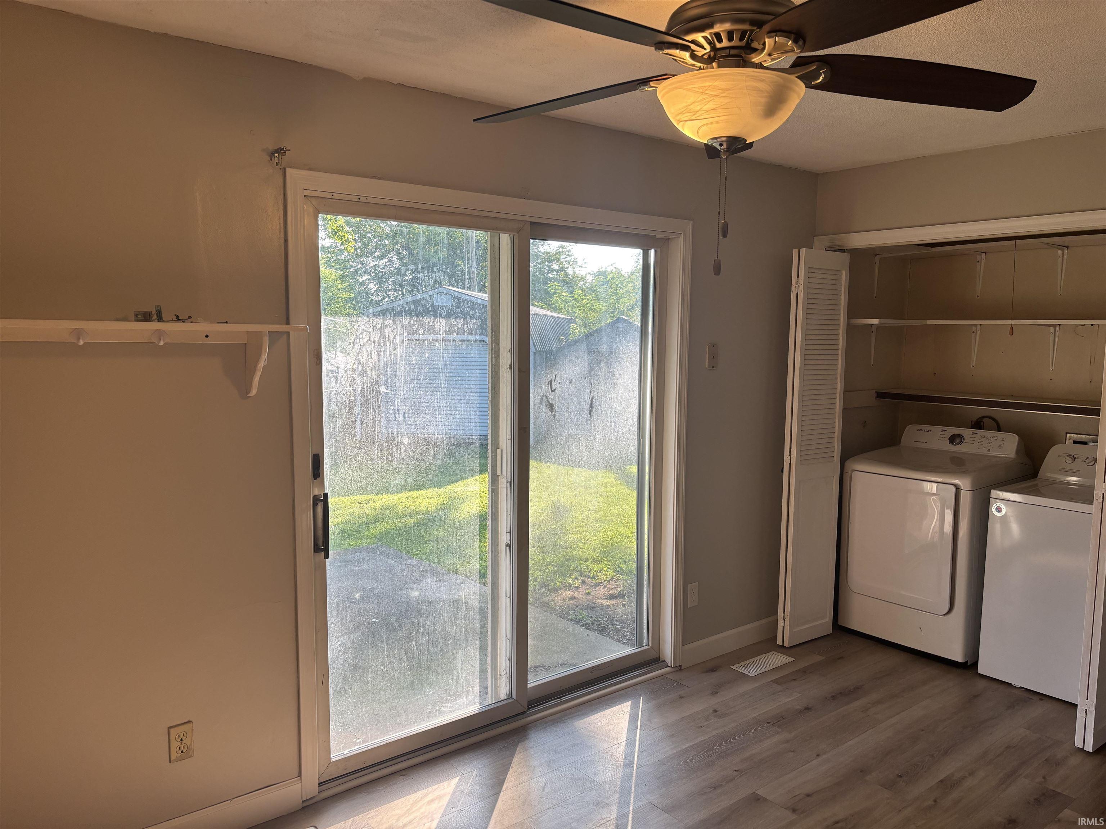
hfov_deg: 67.3
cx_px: 553
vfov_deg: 53.1
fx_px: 831
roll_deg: -0.1
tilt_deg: -6.6
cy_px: 414
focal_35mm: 26
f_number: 1.6
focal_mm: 5.96
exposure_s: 1/132
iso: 32
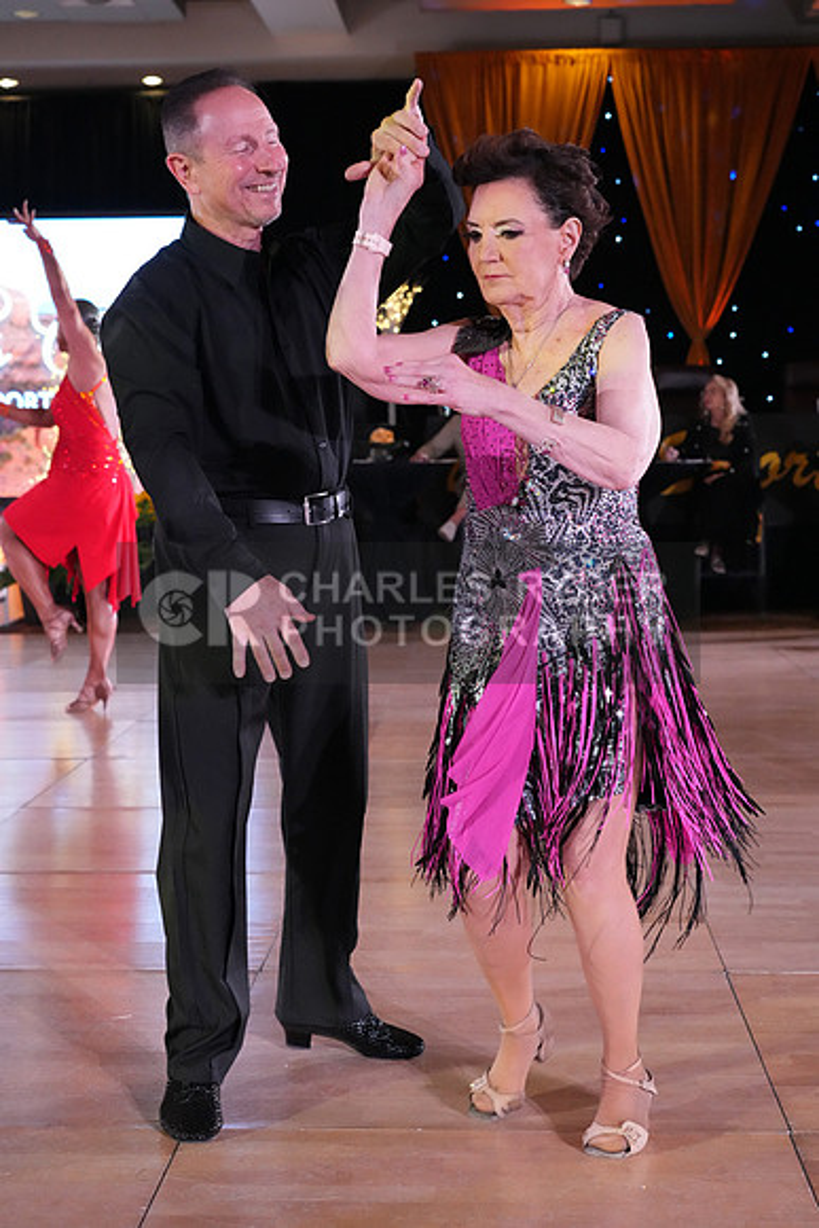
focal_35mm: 56
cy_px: 614
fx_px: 1910
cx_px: 410
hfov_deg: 24.2
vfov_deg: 35.6
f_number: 5.6
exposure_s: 1/400
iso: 8000
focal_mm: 56
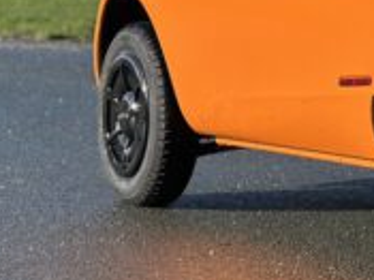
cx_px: 421
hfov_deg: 11.1
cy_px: -30
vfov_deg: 8.4
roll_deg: -0.8
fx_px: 1900
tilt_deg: -0.9
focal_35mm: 176
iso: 100
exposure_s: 1/4184
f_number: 1.78
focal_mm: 6.86
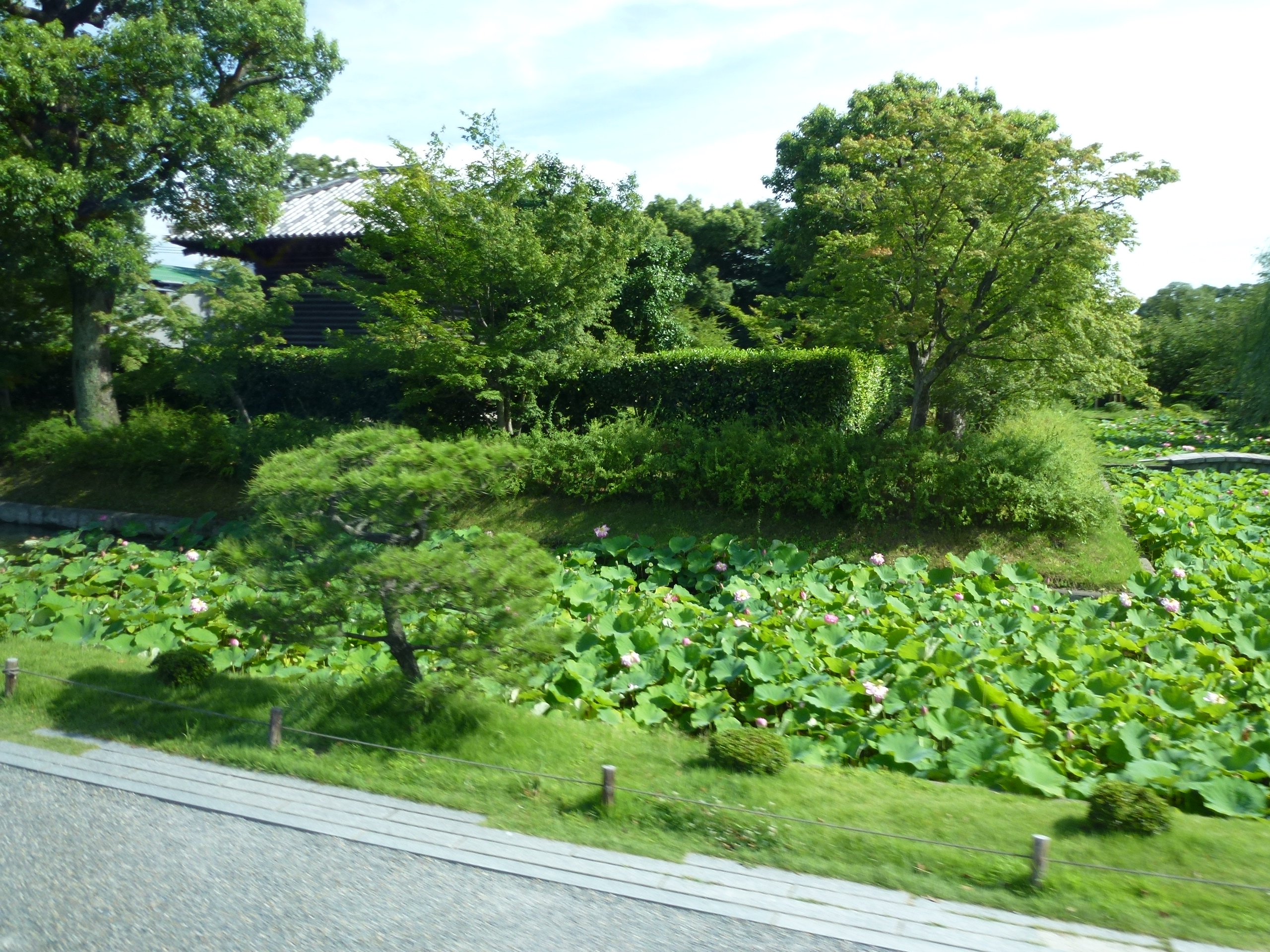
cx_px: 635
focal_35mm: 28
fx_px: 1027
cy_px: 476
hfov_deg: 63.4
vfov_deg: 49.7
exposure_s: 1/100
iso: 100
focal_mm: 5
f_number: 3.5
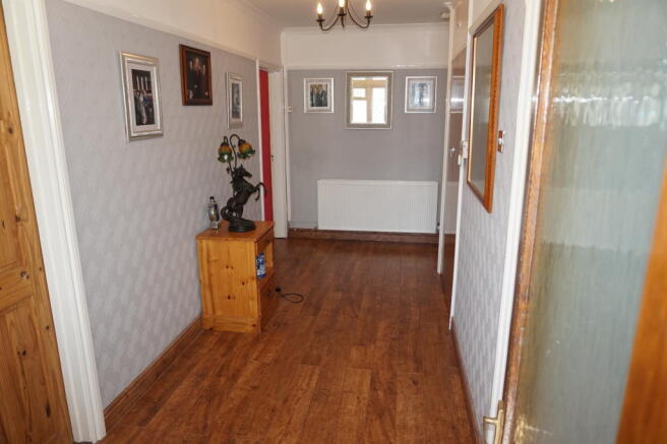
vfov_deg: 53.1
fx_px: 445
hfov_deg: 73.8
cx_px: 334
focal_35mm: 24
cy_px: 222
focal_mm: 16
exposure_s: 1/160
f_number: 4
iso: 320
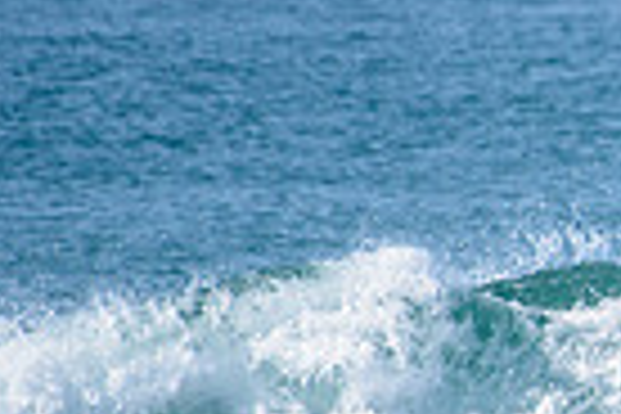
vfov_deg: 0.7
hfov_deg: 1.0
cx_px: 1215
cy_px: 245
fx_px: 36377
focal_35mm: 2109
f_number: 5.6
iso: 250
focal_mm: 500
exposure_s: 1/2500
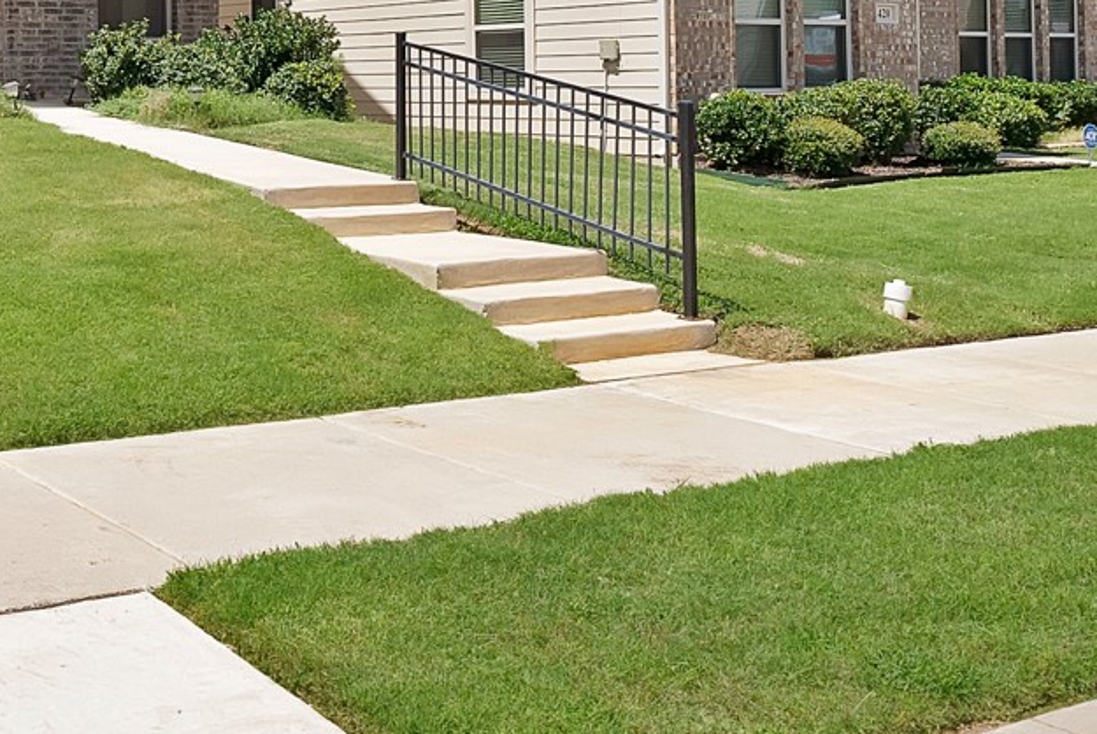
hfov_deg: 36.7
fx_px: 1464
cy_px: 28
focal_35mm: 48
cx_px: -11
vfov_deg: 26.8
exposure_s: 1/400
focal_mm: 15
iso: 640
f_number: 9
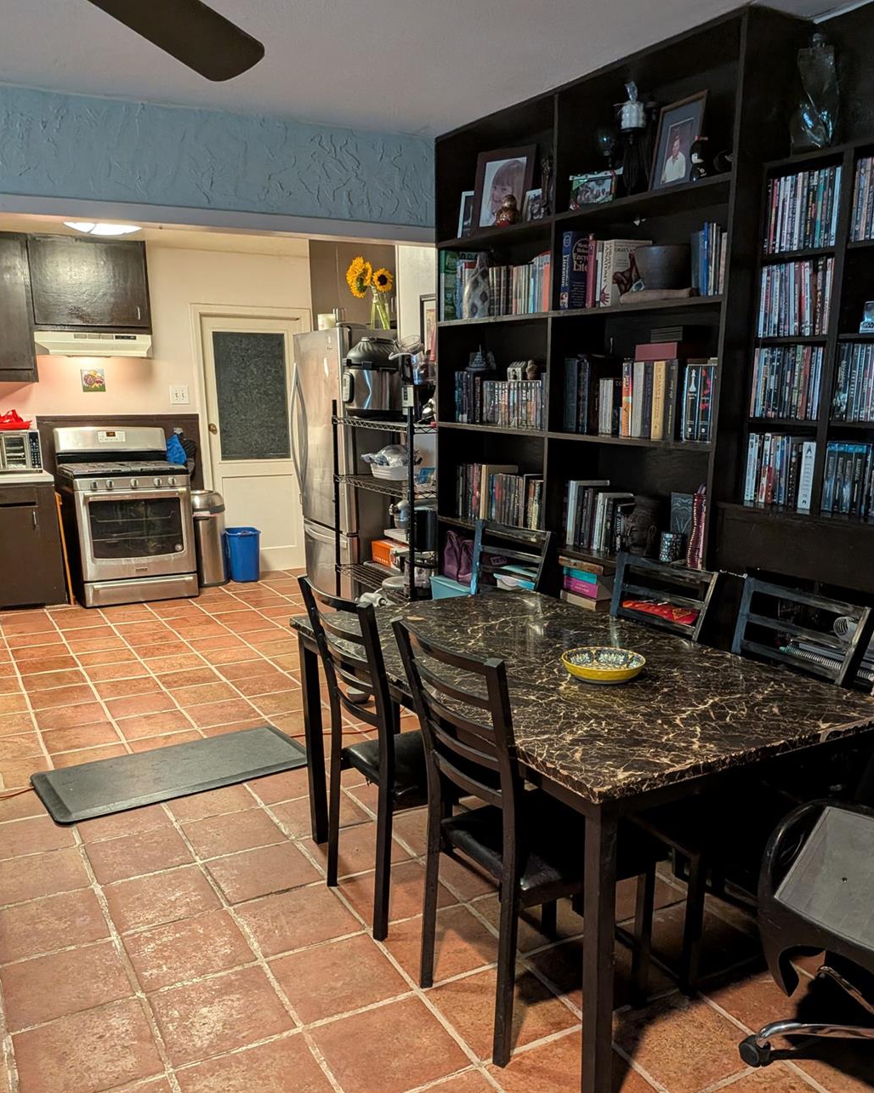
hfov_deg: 51.5
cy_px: 625
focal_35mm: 28
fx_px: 905
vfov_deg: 61.9
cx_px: 447
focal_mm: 4.53
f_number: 1.7
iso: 703
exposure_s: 1/60
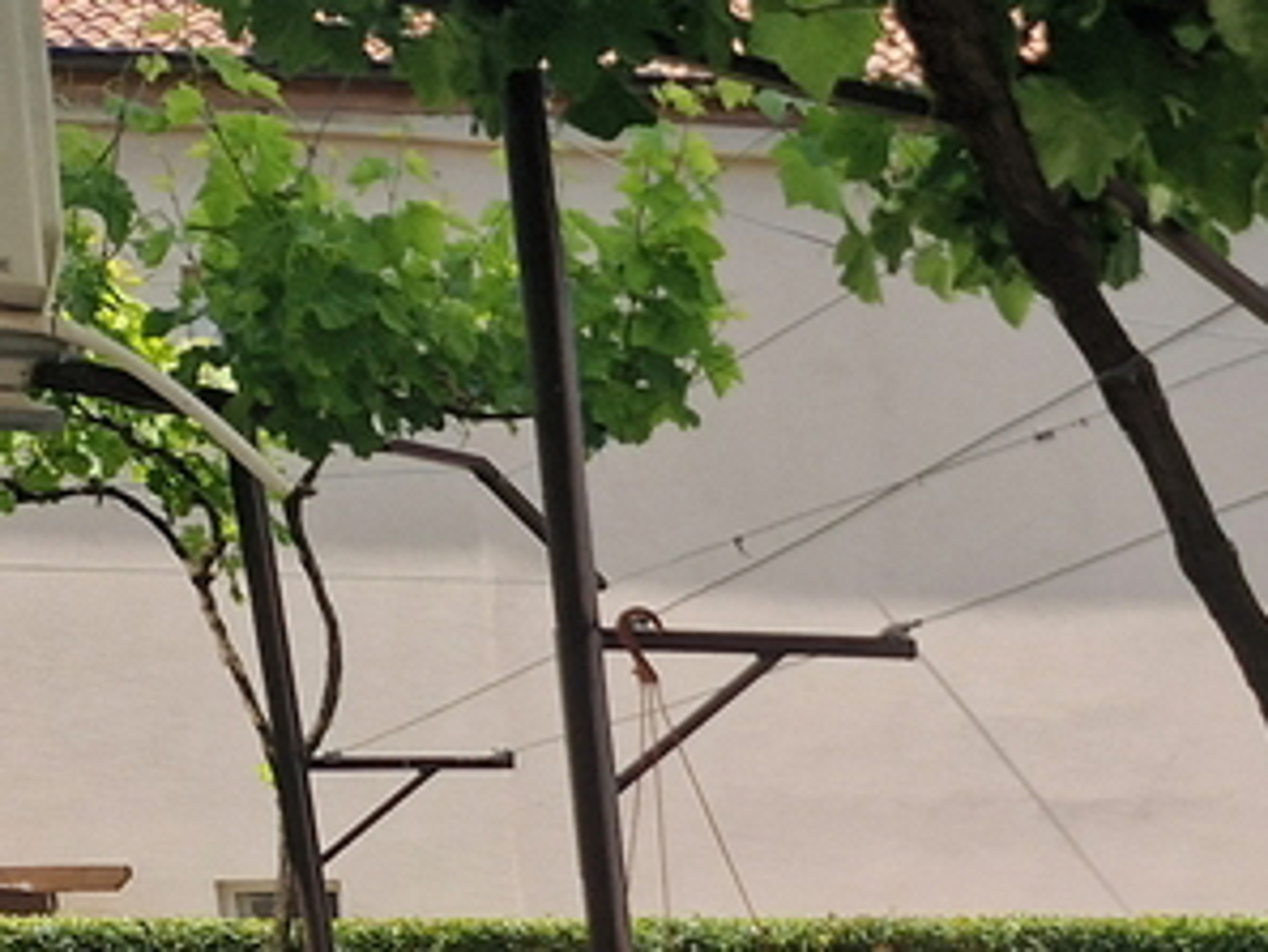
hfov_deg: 18.4
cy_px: 1558
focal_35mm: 93
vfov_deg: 14.5
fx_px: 3408
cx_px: 1960
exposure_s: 1/1464
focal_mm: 5.4
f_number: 1.8
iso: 50
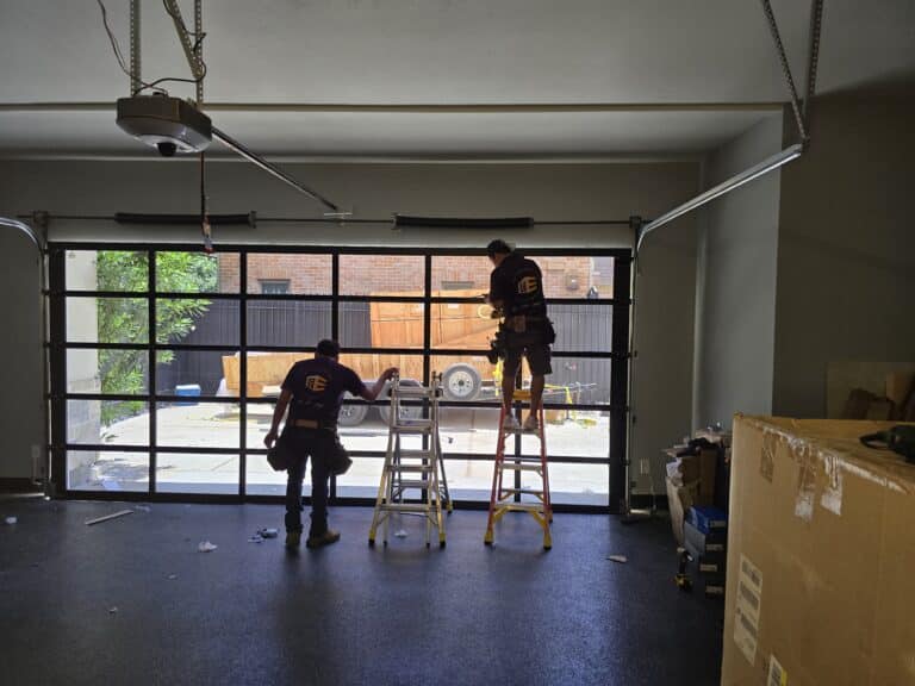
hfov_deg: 73.9
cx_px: 458
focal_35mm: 23
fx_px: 608
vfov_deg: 58.9
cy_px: 343
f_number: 1.7
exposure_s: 1/120
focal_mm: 6.3
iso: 250
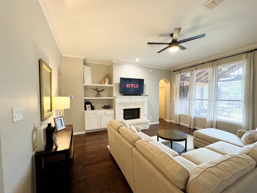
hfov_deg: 98.2
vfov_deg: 81.7
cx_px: 131
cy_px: 101
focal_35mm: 15
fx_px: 111
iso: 400
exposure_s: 1/60
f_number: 2.2
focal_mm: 2.22
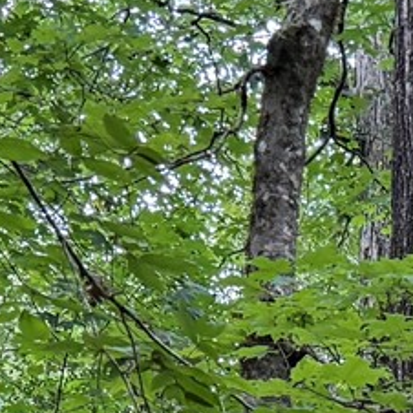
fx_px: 2592
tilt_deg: +9.7
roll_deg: -1.7
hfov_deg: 8.9
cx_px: 652
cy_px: 965
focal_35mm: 192
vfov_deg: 8.4
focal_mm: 6.76
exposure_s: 1/104
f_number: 1.78
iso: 200
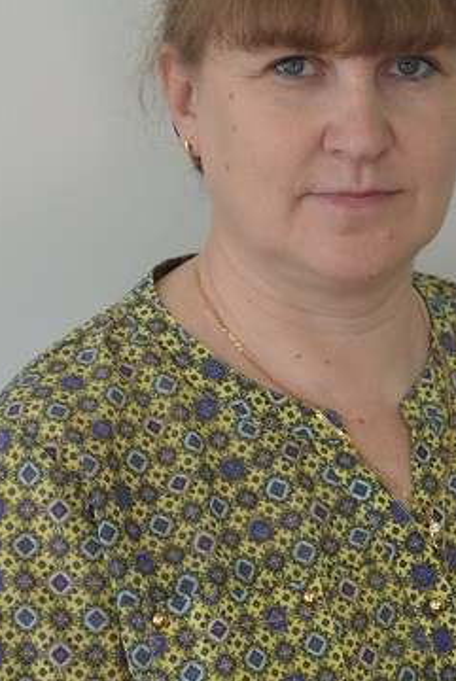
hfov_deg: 12.6
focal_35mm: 109
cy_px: 251
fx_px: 2065
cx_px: 302
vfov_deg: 18.7
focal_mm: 46
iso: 560
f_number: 5.3
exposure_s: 1/60
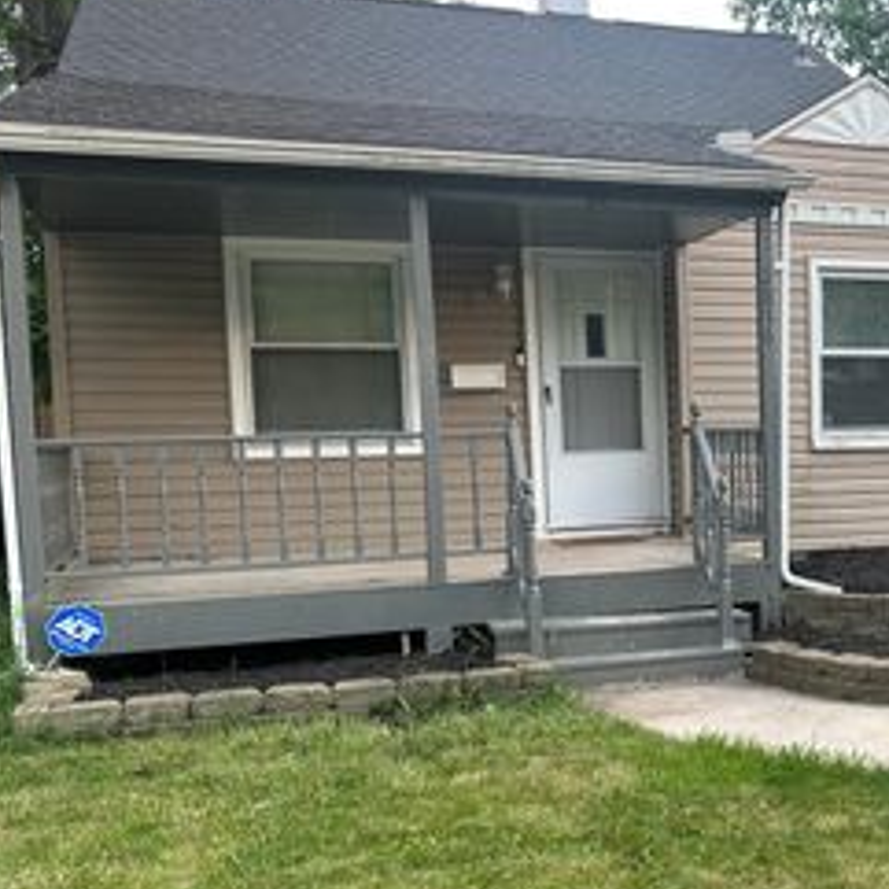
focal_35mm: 44
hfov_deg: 35.8
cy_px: 518
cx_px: 819
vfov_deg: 38.2
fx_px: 1278
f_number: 1.78
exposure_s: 1/141
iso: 64
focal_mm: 6.86
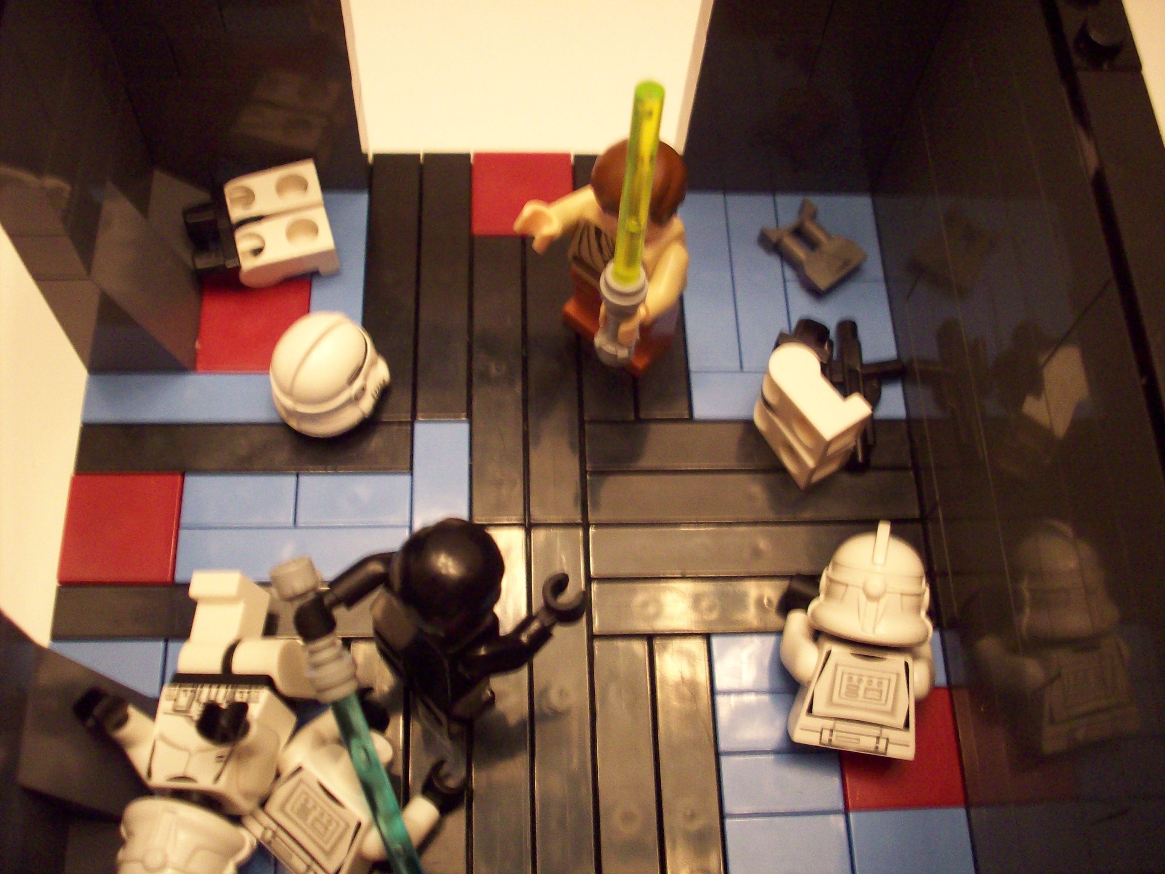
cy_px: 437
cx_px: 582
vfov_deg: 38.7
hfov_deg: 50.1
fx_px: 1245
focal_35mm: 37
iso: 161
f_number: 2.8
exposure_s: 1/8
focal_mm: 6.2
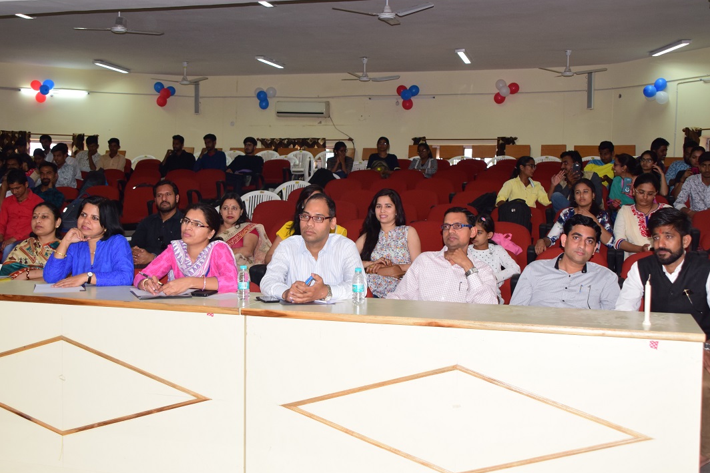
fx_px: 868
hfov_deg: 44.5
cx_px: 347
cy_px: 229
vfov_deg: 30.5
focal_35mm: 44
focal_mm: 26
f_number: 5
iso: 640
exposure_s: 1/160
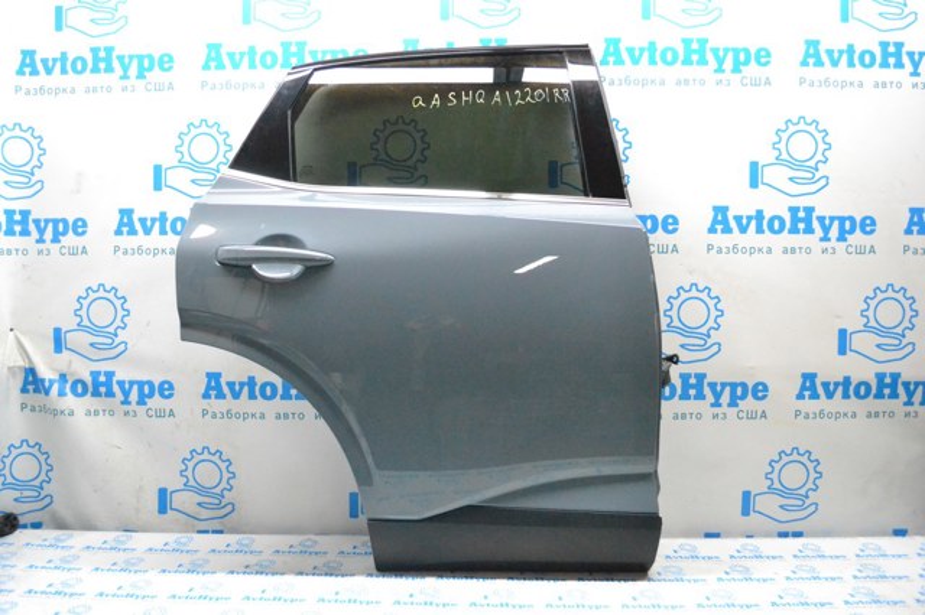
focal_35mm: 30
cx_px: 462
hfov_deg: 62.0
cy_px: 308
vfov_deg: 43.6
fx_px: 770
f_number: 4
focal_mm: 20
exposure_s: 1/800
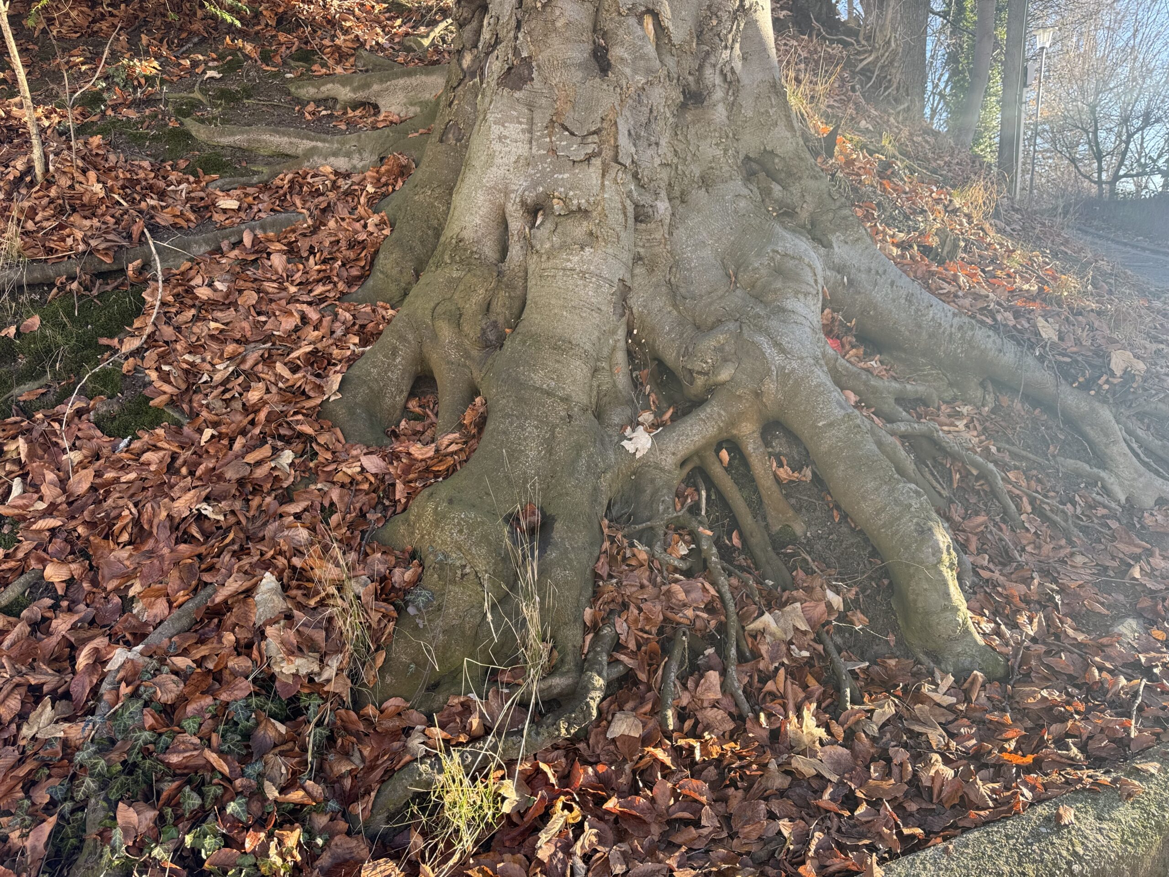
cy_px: 438
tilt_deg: -10.4
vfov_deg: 56.8
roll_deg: +0.1
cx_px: 584
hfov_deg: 71.6
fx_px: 810
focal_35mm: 24
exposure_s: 1/205
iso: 64
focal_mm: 6.76
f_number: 1.78
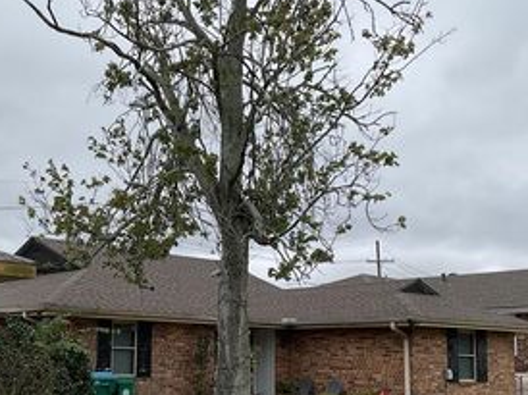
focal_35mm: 53
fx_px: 808
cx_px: 177
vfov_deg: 27.3
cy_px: 269
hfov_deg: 35.9
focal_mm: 3
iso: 16
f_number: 1.8
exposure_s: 1/700
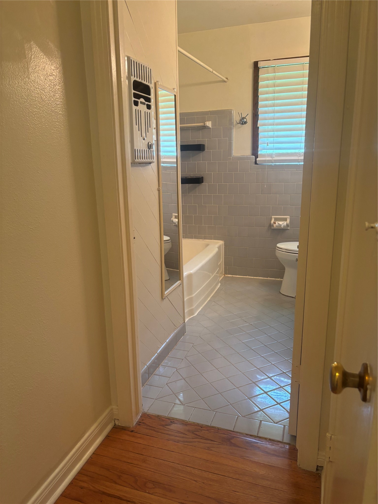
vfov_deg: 67.3
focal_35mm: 26
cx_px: 189
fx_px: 379
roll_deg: -0.1
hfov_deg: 53.1
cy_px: 252
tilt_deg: -13.7
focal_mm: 5.96
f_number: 1.6
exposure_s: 1/60
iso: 160
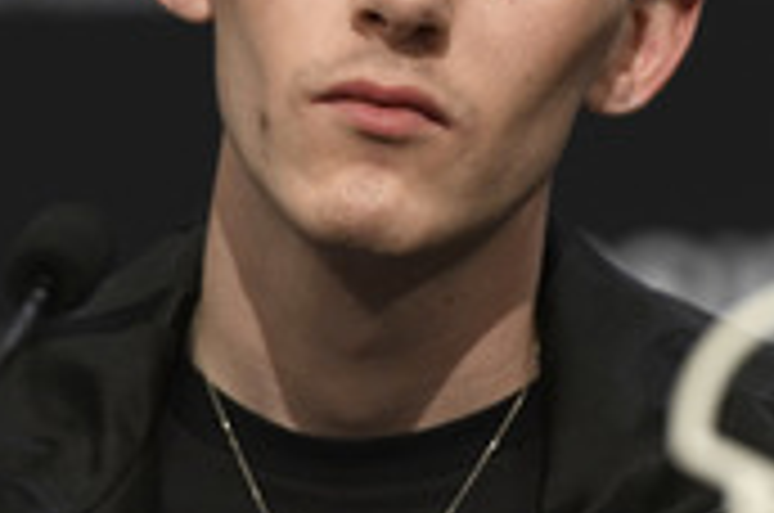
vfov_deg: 2.6
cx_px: 425
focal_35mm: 525
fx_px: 11266
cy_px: 104
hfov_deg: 3.9
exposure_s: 1/250
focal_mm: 200
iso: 1000
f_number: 3.5
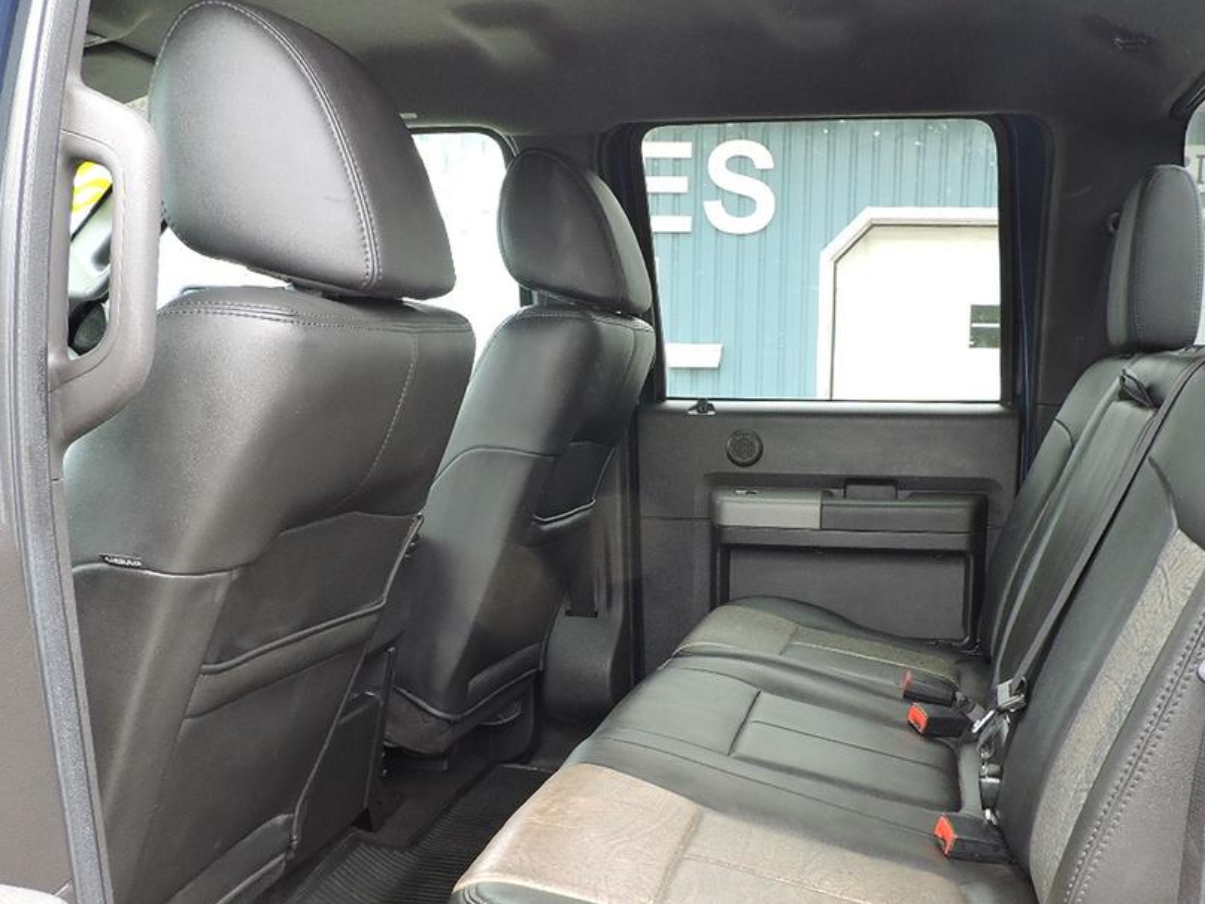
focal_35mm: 38
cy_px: 588
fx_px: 1323
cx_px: 680
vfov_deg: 37.4
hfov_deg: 48.9
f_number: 3
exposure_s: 1/30
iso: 100
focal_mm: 4.3
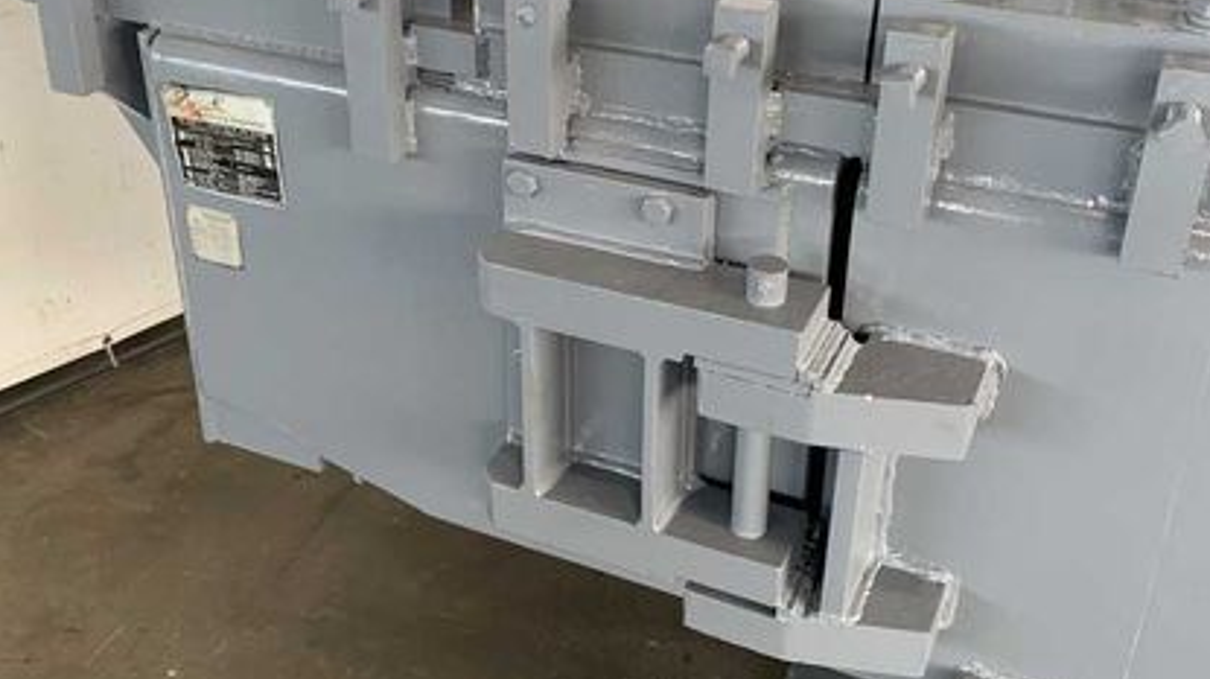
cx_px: 560
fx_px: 1315
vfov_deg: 28.9
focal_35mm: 41
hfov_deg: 49.4
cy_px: 268
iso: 125
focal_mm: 4.25
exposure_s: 1/60
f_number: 1.8
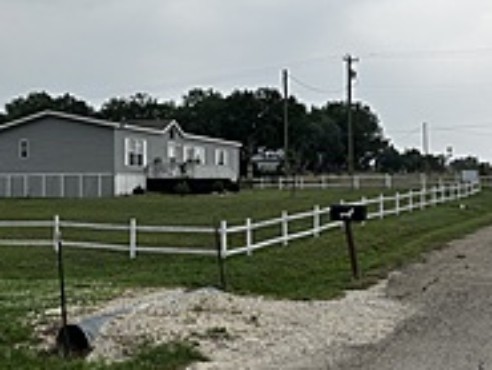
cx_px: 117
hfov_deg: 35.9
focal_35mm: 52
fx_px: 740
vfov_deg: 28.1
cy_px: 176
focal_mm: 5.7
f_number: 1.5
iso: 50
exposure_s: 1/880
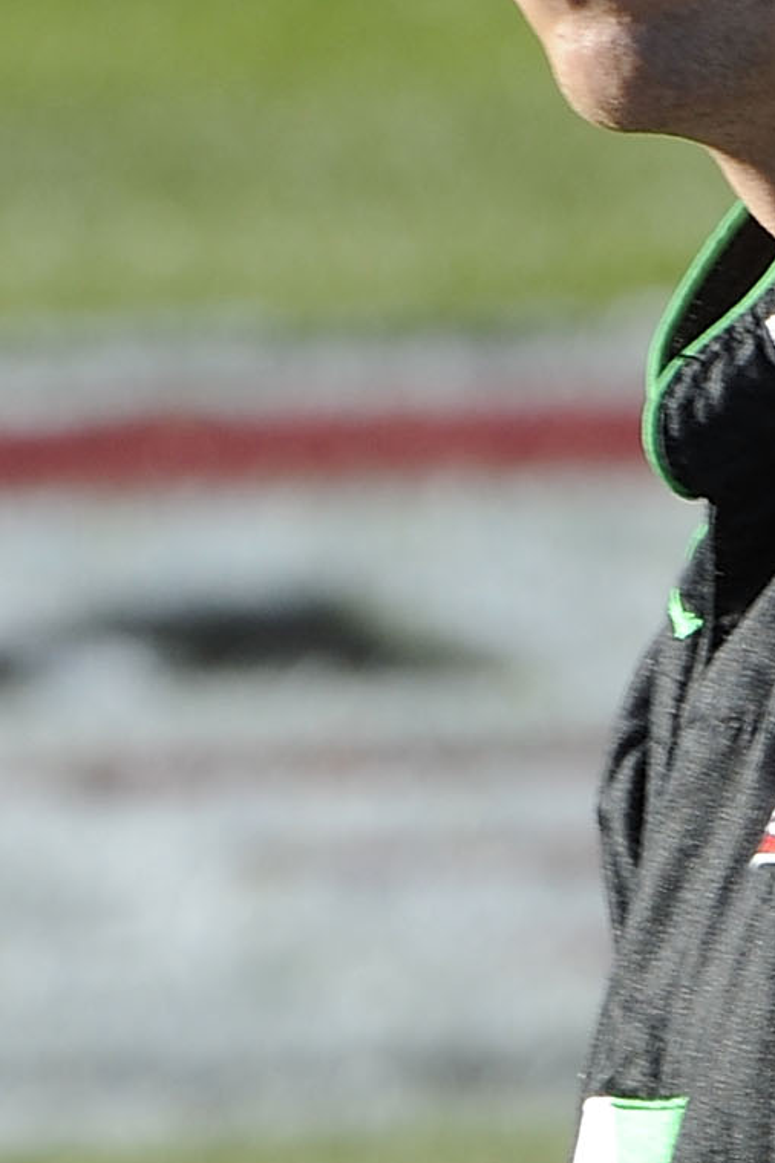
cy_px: 1302
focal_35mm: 1224
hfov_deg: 1.1
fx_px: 39558
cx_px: 633
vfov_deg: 1.7
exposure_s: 1/160
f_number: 11
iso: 400
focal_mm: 310
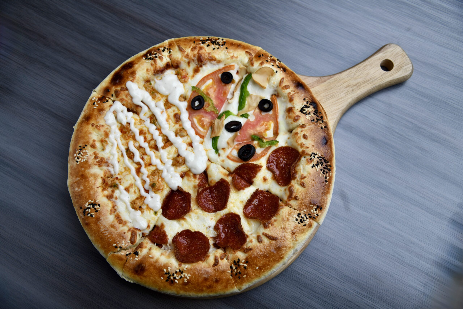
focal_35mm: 34
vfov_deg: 38.9
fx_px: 437
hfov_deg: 55.8
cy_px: 154
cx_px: 232
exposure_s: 1/160
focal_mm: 34
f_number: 4.5
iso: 80
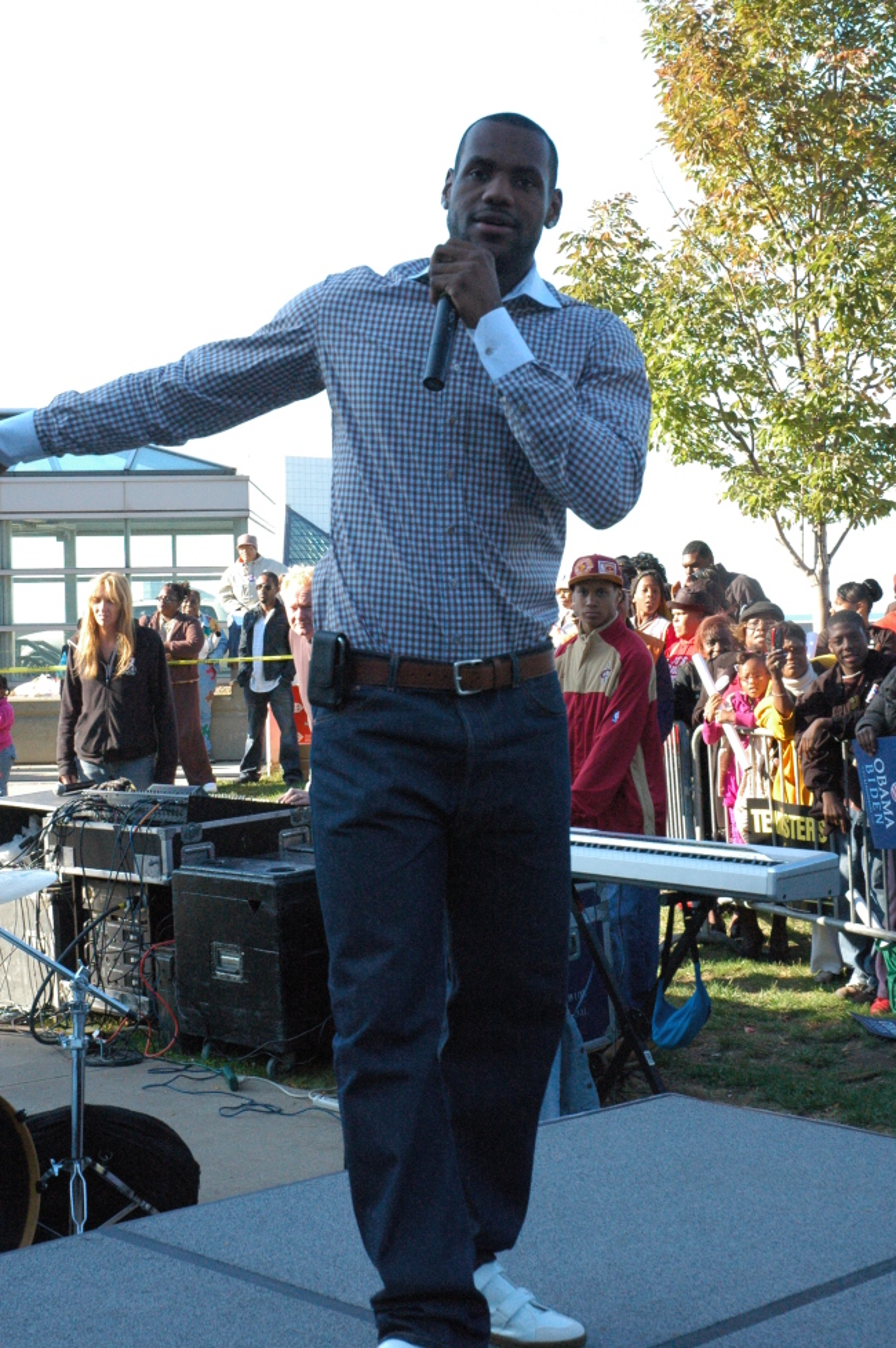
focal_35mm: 60
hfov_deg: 22.6
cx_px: 448
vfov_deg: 33.4
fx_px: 2245
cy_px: 674
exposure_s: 1/400
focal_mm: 40
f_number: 10
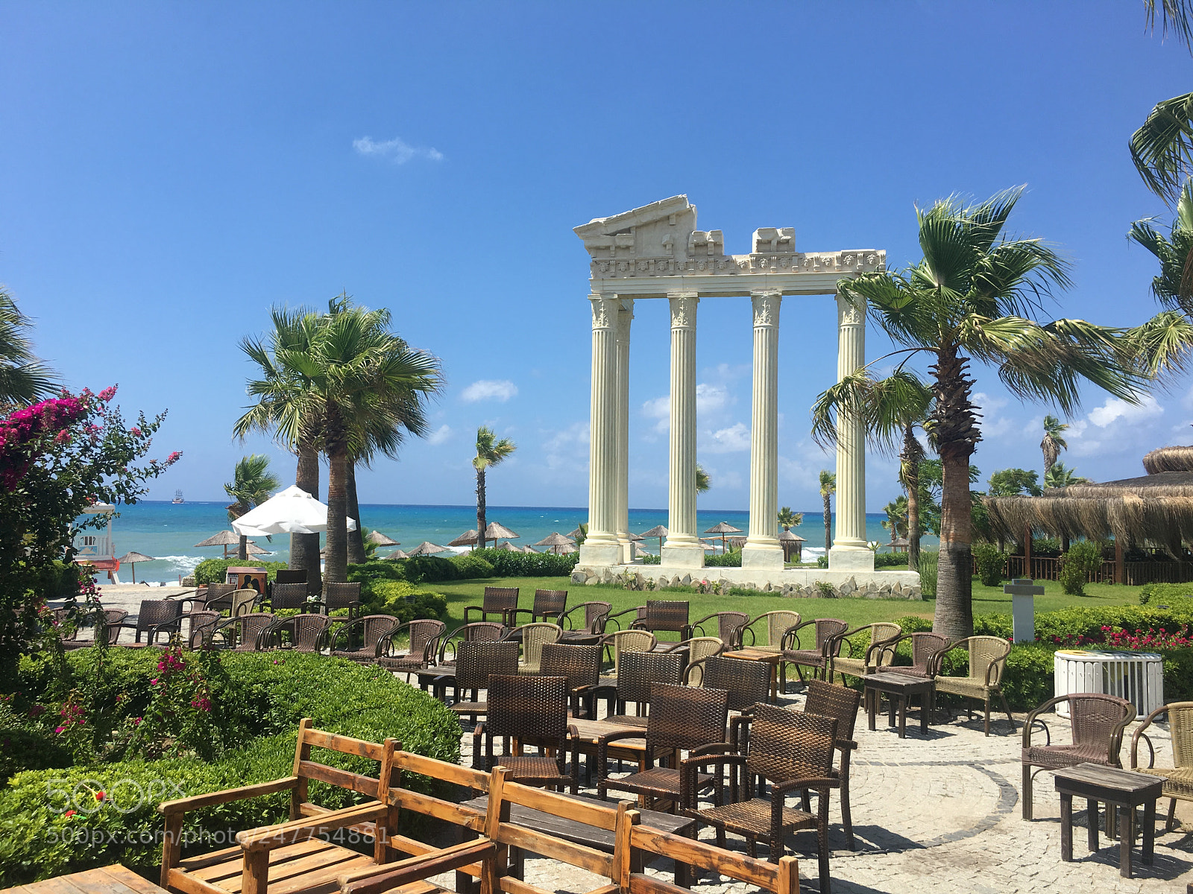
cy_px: 447
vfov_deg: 48.2
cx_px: 596
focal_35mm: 29
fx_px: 999
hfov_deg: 61.7
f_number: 2.2
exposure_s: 1/1637
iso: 25
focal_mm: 4.15
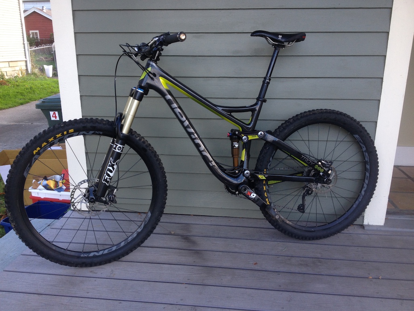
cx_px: 207
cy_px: 156
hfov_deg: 52.6
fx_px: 419
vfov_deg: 40.7
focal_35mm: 35
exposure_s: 1/122
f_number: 2.4
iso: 50
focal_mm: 4.28
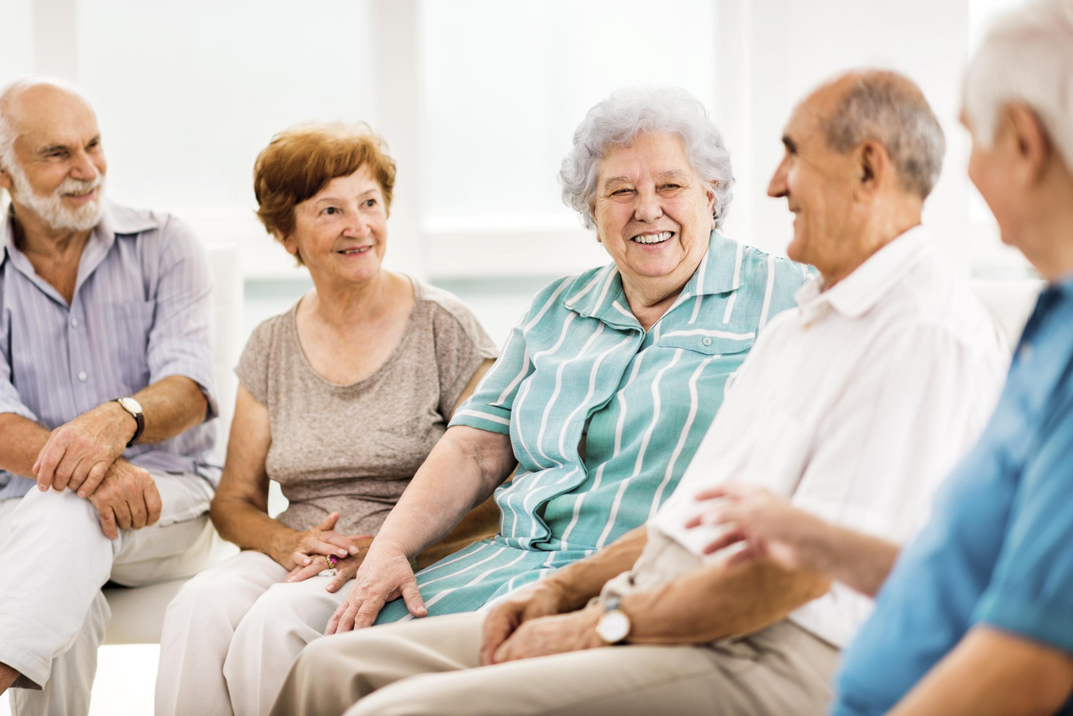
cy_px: 358
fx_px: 2534
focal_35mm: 85
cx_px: 536
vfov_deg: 16.1
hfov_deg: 23.9
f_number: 1.4
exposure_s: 1/640
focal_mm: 85
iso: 100
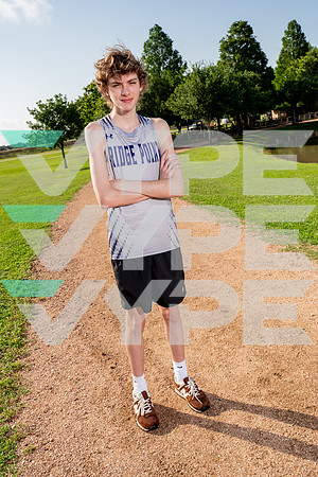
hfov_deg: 42.3
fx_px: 411
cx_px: 159
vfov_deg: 60.3
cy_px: 238
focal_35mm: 31
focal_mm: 31
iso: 100
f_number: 8
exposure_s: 1/250
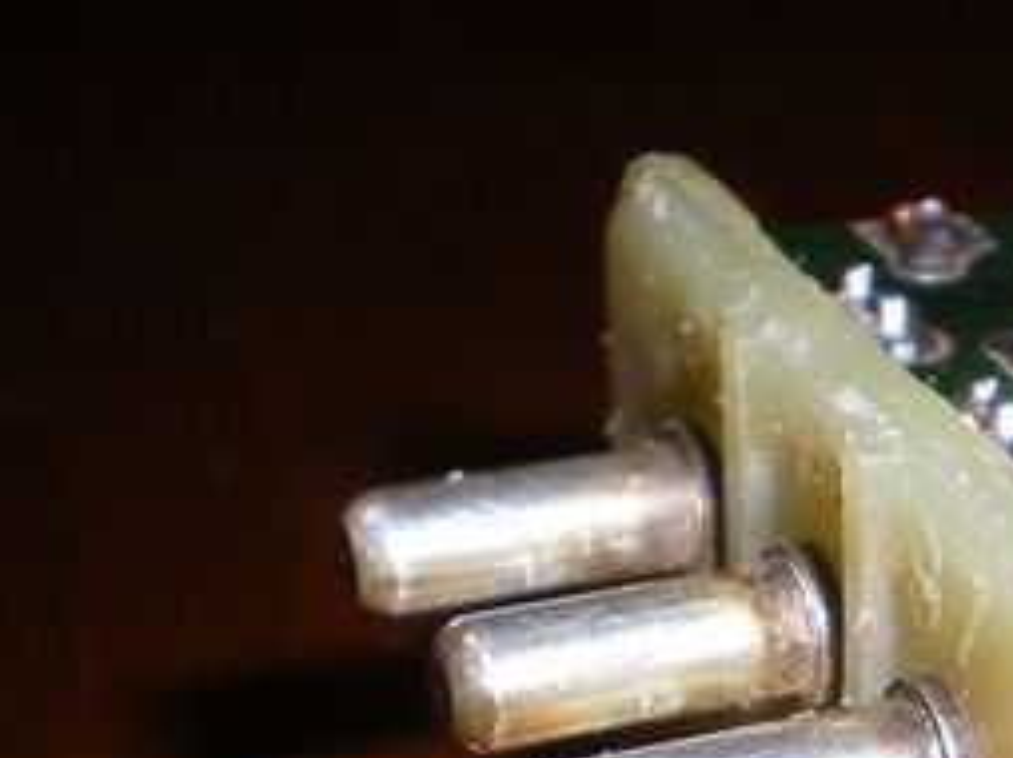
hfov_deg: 16.9
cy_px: 882
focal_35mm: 111
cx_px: 1260
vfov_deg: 13.0
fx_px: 3245
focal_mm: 7.4
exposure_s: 1/50
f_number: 4.9
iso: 200
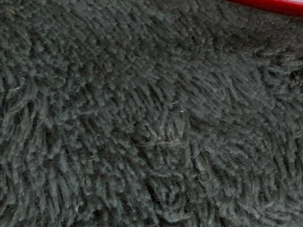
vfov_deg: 9.0
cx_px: 739
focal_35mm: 155
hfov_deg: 10.8
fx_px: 1356
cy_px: -226
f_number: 1.8
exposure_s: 1/104
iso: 50
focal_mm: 3
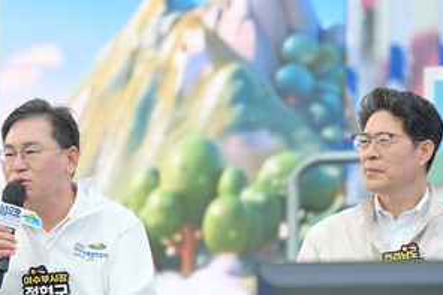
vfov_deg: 3.4
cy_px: 204
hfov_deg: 5.1
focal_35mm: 406
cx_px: 25
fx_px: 4993
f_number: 4
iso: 125
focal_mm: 200
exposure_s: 1/200
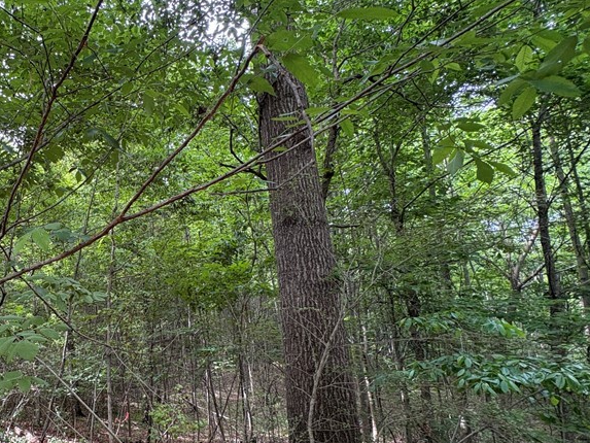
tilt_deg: +9.2
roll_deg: +4.1
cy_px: 277
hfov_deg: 60.7
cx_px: 79
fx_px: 426
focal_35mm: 25
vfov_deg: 54.3
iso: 125
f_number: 2.2
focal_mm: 2.22
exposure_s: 1/99
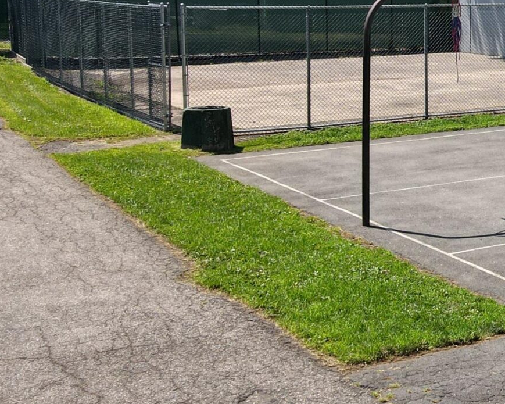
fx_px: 1031
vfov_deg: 21.9
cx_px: 666
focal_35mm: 69
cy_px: 91
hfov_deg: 24.0
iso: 100
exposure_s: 1/640
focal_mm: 4.5
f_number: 2.8
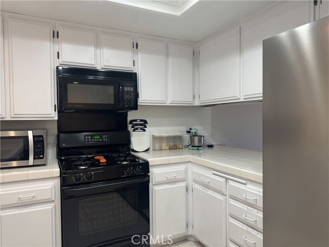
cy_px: 124
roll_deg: +0.0
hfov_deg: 71.6
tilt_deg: -2.2
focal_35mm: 24
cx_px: 164
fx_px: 228
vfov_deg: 56.8
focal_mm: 6.76
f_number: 1.78
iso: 160
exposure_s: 1/120
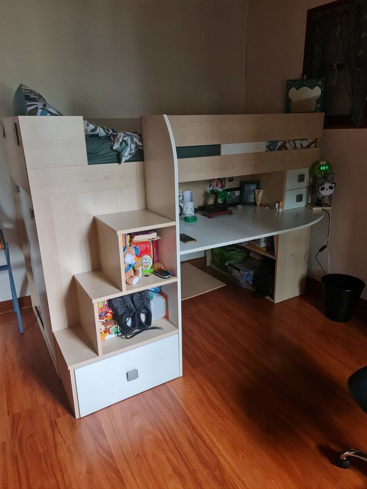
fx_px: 353
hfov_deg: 54.9
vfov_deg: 69.4
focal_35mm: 25
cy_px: 244
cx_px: 184
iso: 640
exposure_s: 1/50
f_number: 1.8
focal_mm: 7
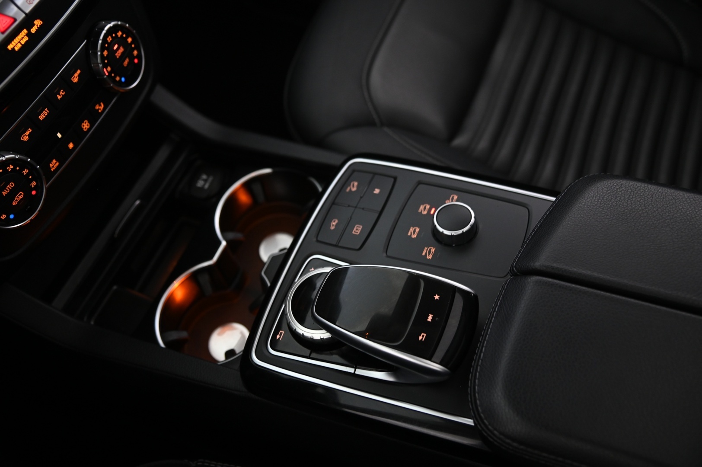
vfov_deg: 37.8
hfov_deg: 54.5
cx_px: 351
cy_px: 234
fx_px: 682
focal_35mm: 35
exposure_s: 1/20
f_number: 4
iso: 2000
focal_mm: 35
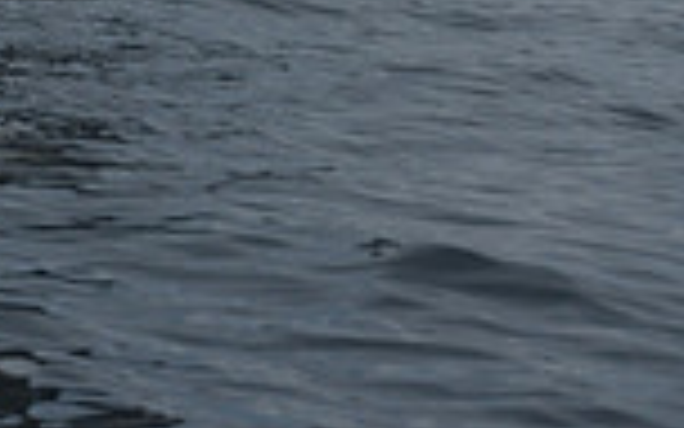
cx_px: -61
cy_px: -856
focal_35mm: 273
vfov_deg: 4.6
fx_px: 5089
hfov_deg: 7.6
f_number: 5.6
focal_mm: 70
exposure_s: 1/800
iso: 250
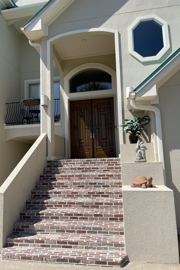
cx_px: 80
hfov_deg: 46.3
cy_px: 136
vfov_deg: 65.5
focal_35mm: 28
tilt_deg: +8.8
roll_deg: +2.8
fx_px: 210
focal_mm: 4.2
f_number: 1.6
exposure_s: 1/3861
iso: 32
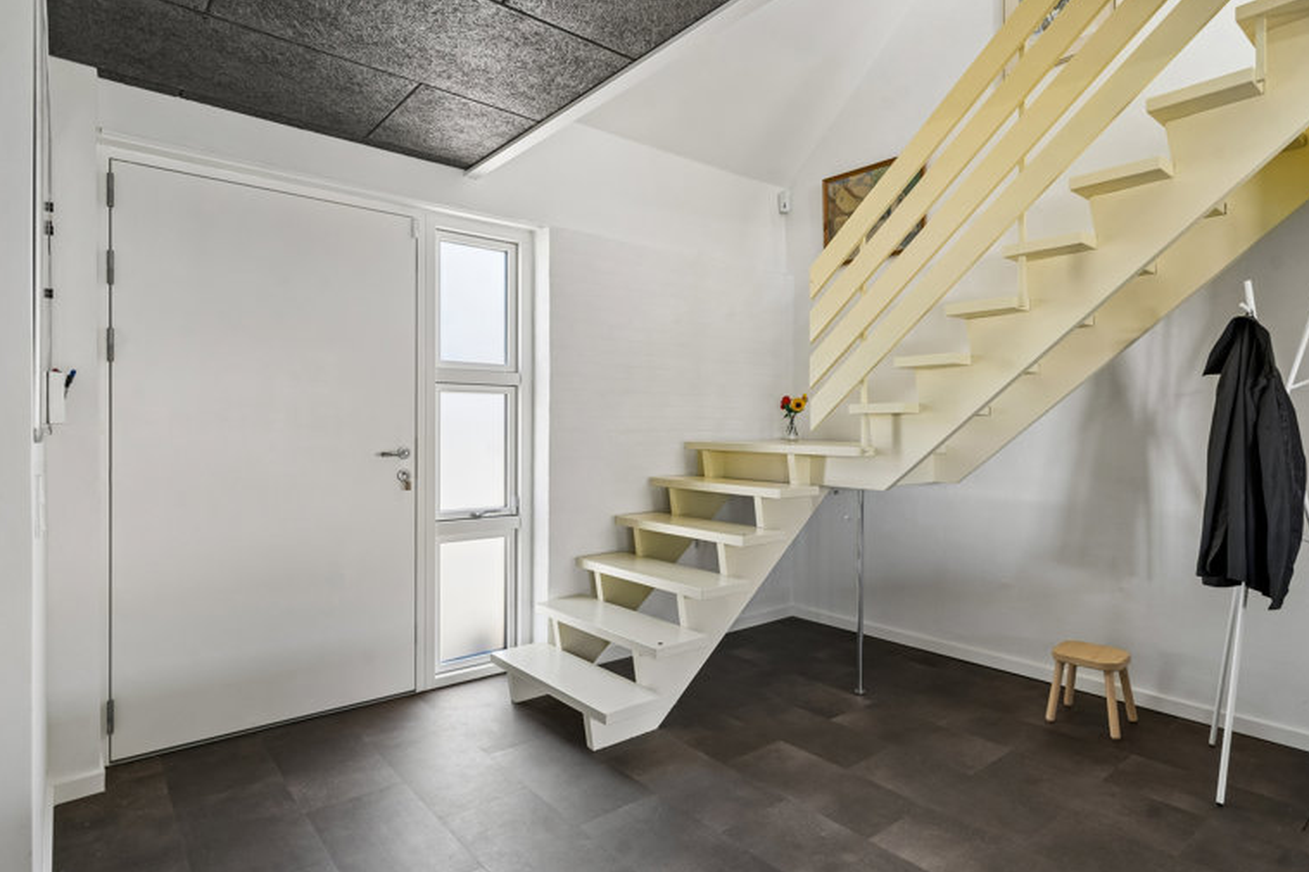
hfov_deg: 86.9
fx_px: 691
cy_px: 439
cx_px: 684
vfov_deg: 64.5
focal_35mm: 19
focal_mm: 18
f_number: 7.1
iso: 800
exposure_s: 1/40
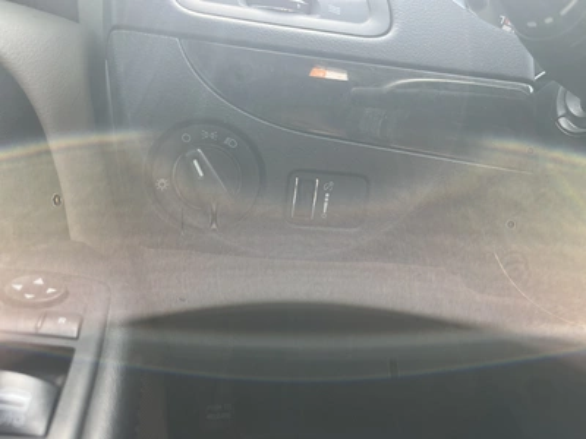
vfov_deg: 53.1
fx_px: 440
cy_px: 220
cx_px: 293
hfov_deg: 67.3
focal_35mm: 26
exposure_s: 1/169
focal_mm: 5.1
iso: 40
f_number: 1.6
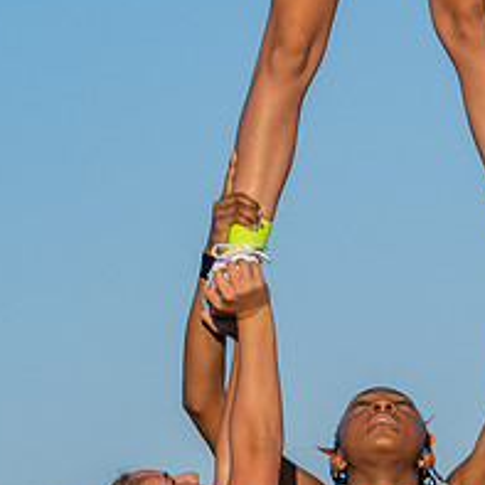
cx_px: 313
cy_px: -59
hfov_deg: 3.5
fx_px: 7942
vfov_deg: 3.5
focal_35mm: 501
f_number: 2.8
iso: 100
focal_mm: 103
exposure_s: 1/2000
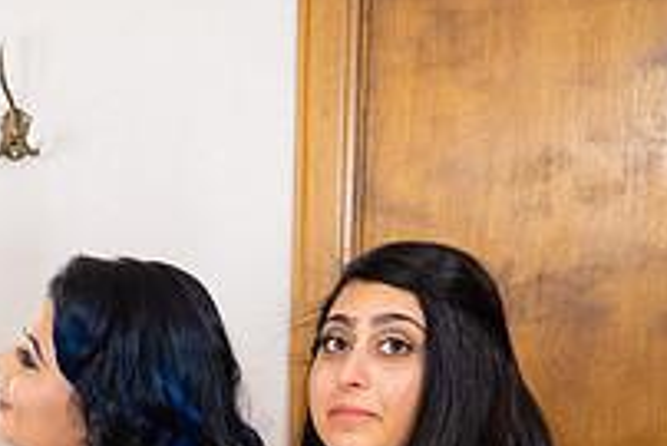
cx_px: -139
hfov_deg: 26.0
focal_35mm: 69
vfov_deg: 18.1
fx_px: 1279
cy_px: 623
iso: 500
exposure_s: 1/125
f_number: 2
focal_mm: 24
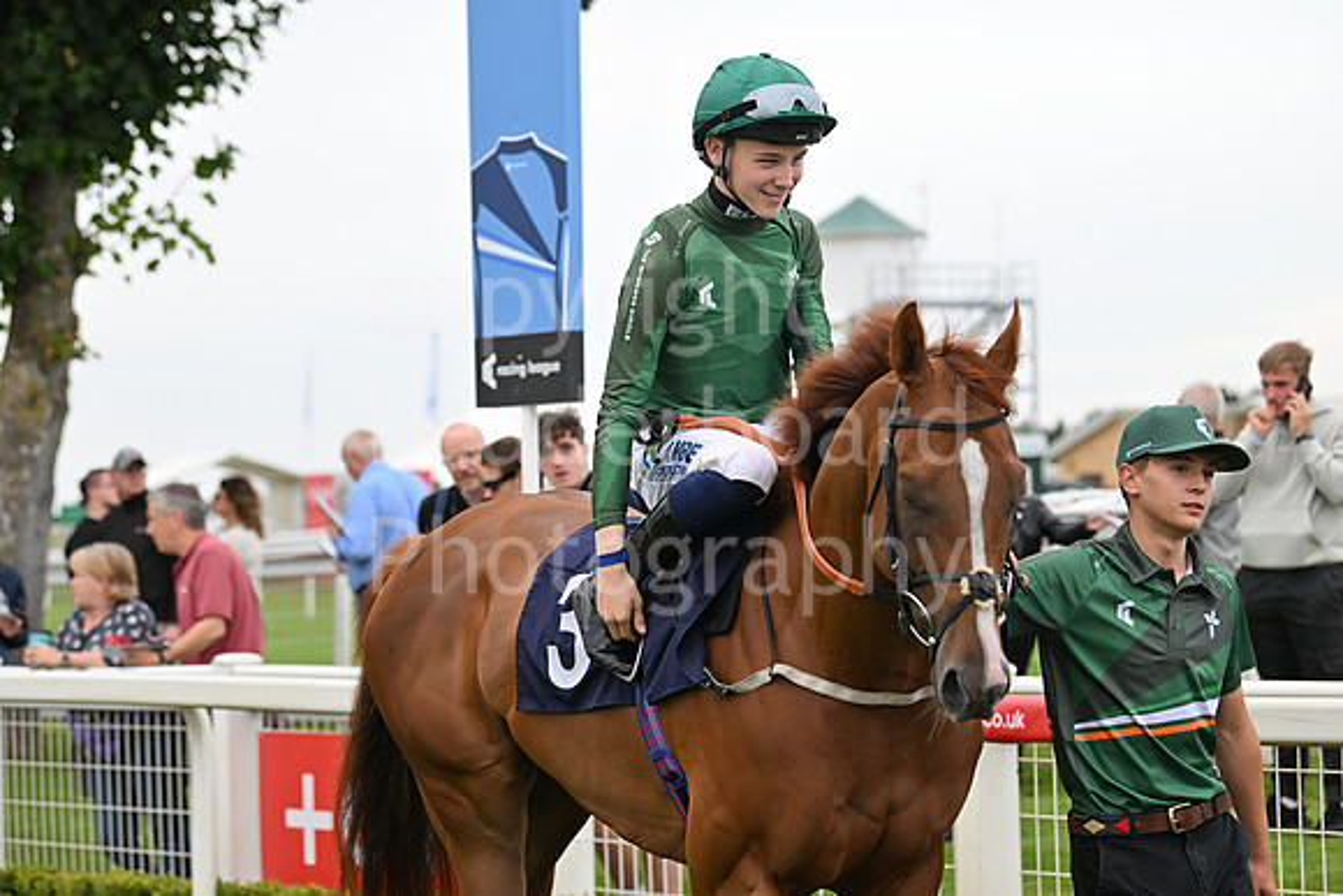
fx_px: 3918
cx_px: 672
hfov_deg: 19.5
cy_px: 448
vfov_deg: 13.0
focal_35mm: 105
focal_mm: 105
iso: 800
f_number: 4.5
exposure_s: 1/640
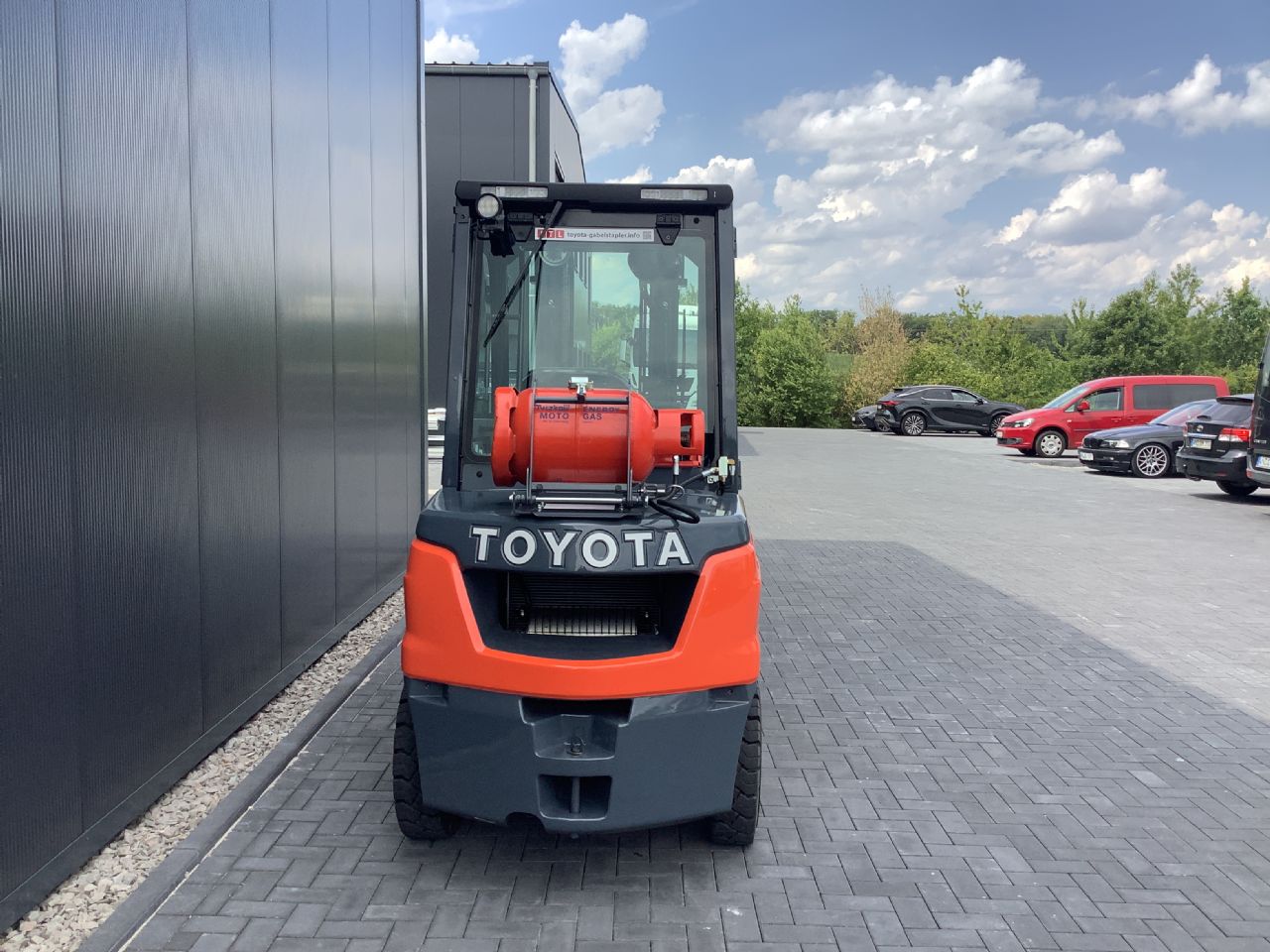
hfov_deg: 58.4
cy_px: 476
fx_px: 1137
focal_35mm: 31
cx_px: 635
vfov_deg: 45.4
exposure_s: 1/727
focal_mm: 3.3
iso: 25
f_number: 2.4
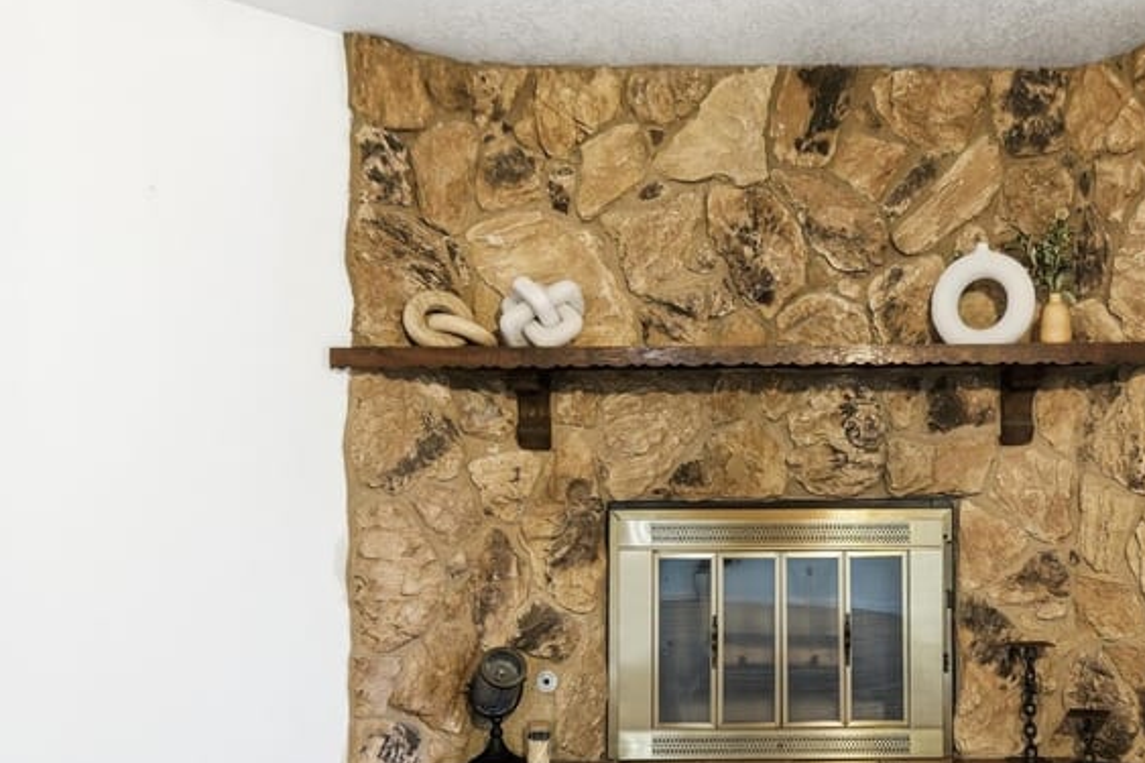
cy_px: 560
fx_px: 1017
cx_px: 793
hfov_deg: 57.0
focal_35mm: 32
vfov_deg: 40.1
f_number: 4
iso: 320
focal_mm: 10
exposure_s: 1/15
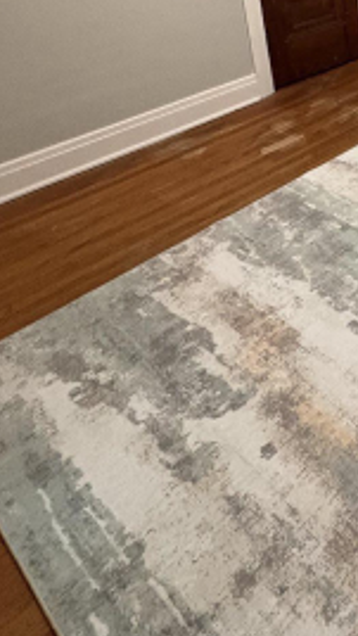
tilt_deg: -19.7
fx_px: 640
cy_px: 46
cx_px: 493
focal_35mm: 38
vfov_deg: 46.7
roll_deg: +1.6
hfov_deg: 25.7
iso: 800
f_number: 2.2
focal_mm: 2.22
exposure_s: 1/60
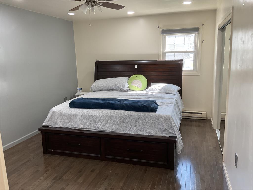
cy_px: 95
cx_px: 126
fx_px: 212
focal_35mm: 29
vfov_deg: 48.2
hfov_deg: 61.7
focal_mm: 3
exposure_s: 1/60
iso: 64
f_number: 1.8
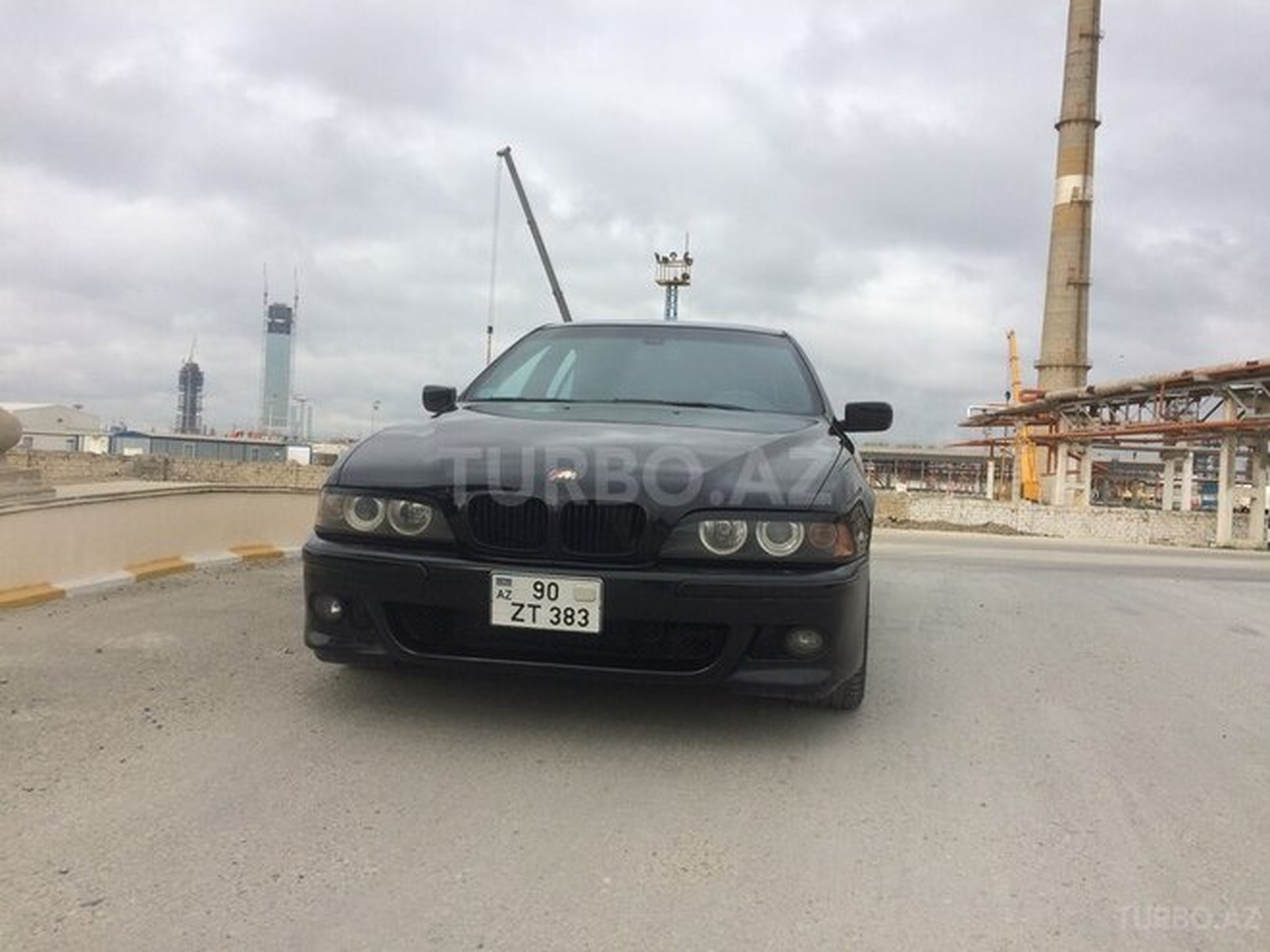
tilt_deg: -0.5
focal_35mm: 29
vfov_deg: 48.2
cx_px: 635
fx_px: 1064
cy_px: 476
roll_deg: -2.9
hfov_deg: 61.7
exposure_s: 1/1368
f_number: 2.2
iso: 32
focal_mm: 4.15
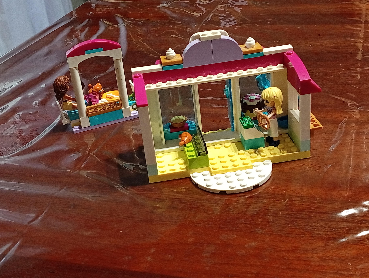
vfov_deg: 27.1
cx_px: 184
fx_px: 576
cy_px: 139
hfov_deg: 35.5
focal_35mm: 54
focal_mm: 3.98
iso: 625
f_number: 1.8
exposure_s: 1/33.3
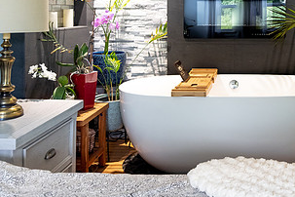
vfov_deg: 28.0
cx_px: 251
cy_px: 13
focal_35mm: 46
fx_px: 377
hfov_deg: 40.3
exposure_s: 1/125
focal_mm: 24
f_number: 6.3
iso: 640
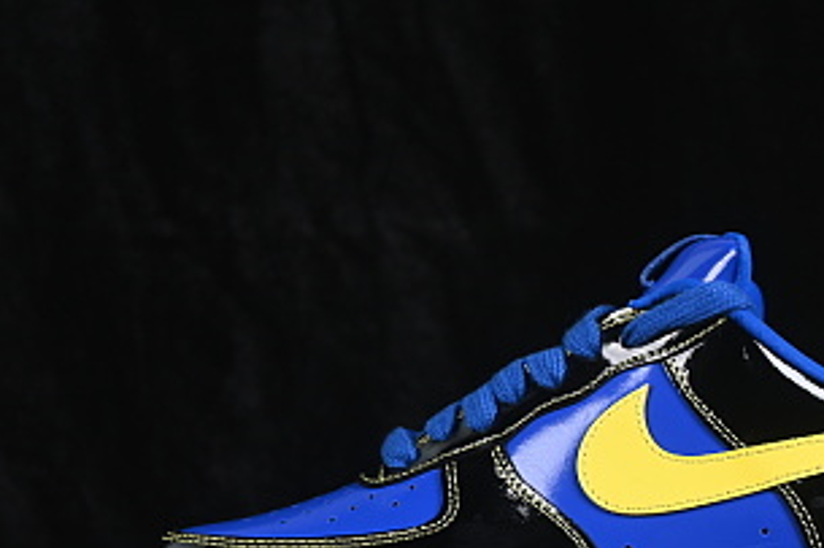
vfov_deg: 11.1
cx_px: 611
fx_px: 2814
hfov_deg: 16.6
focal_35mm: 123
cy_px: 422
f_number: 7.1
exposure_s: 1/60
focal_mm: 50
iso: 160
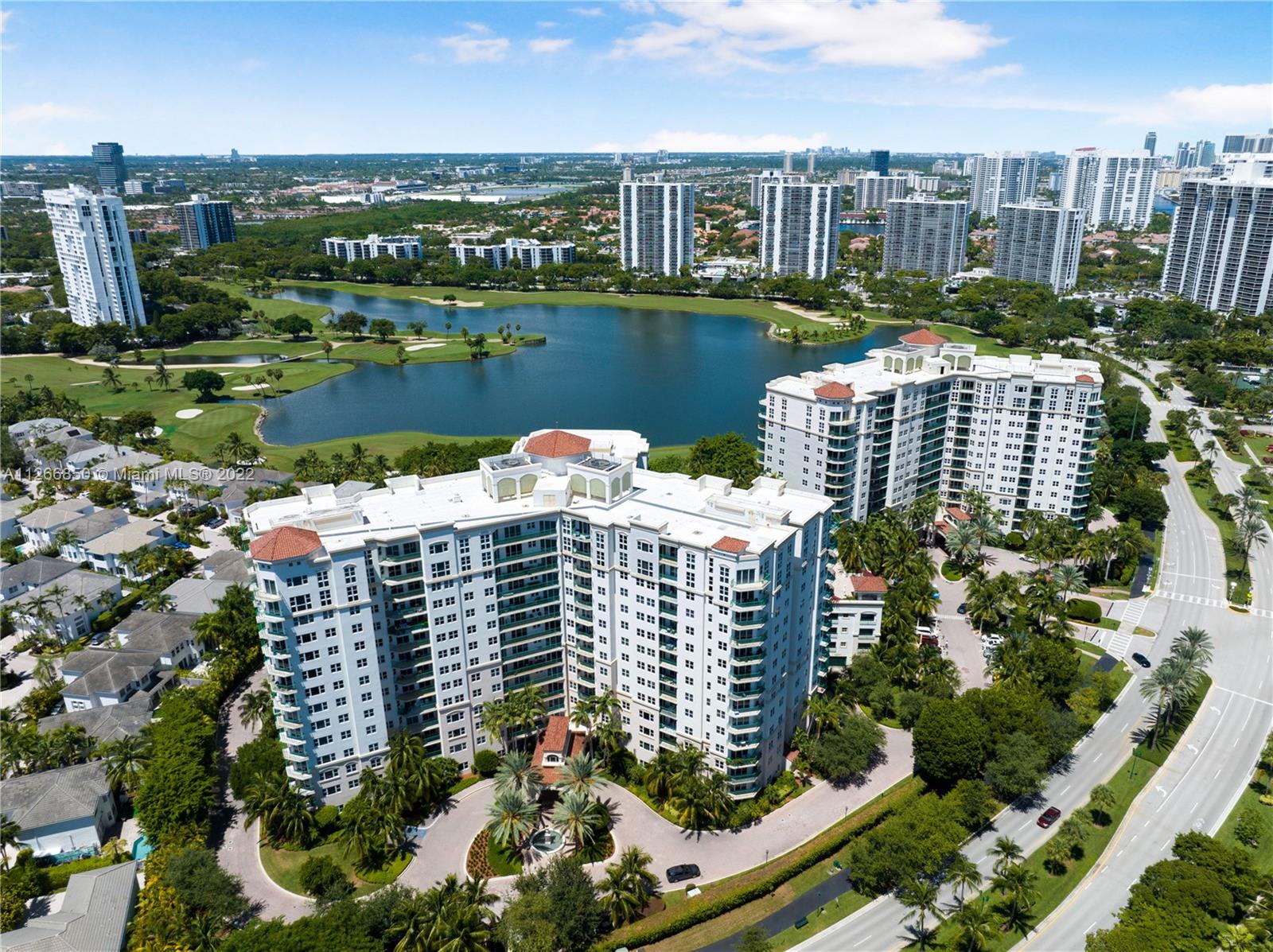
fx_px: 882
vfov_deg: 56.7
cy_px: 476
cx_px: 636
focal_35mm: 24
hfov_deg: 71.6
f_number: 5.6
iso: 100
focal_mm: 12.29
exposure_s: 1/800
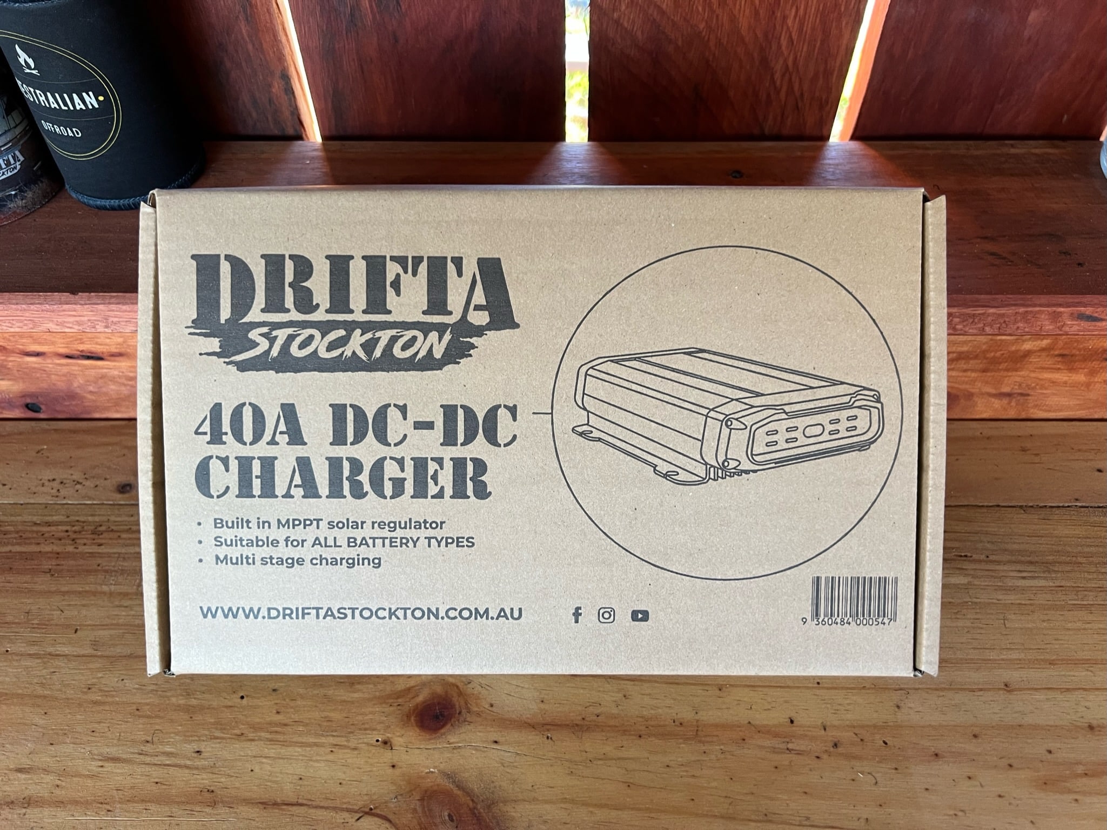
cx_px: 554
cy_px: 415
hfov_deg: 67.3
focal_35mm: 26
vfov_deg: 53.0
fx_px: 831
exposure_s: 1/96
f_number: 1.5
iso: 125
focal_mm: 5.7
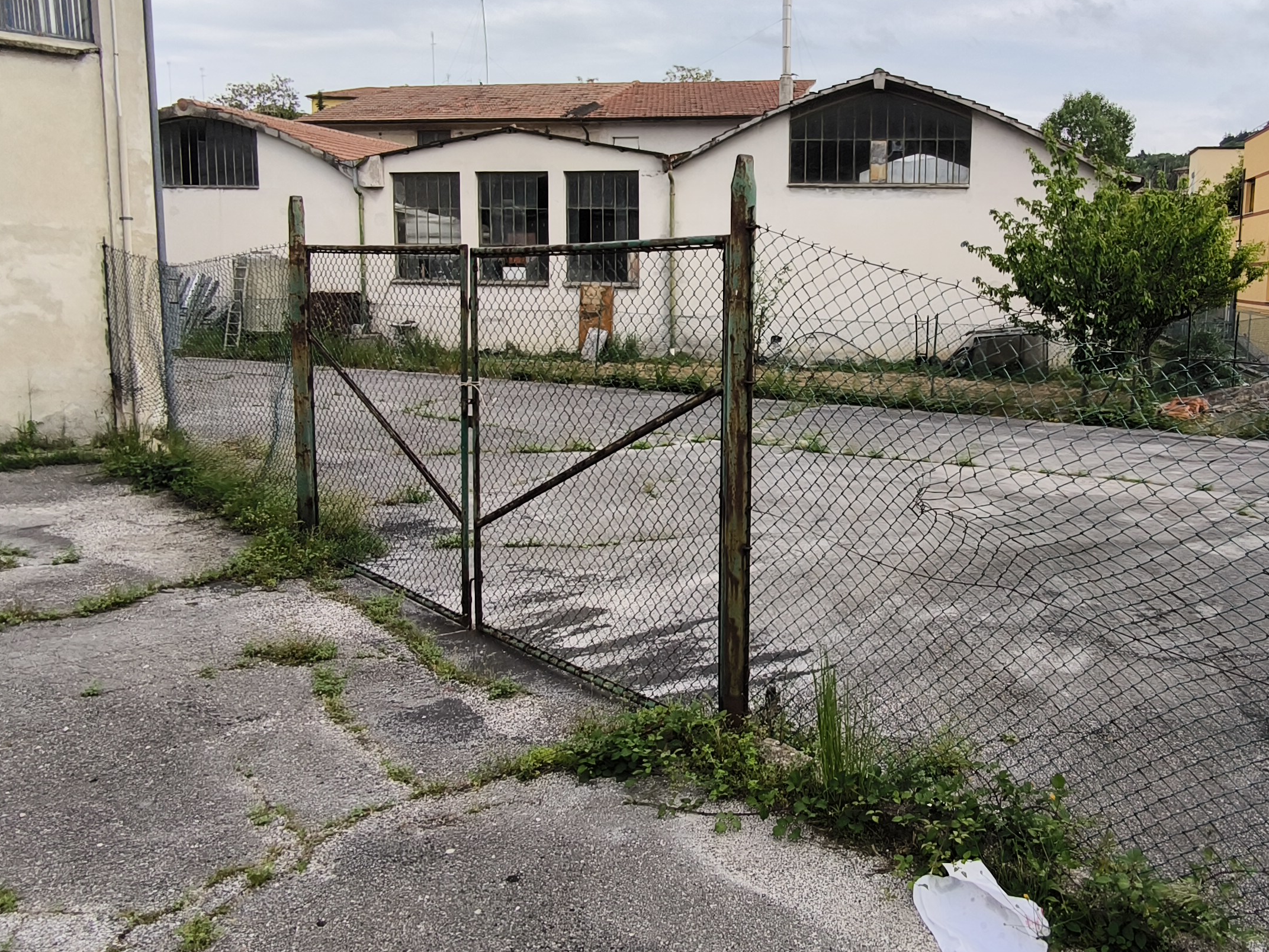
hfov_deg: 62.5
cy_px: 407
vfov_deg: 49.6
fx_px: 1026
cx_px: 799
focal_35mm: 28
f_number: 2.2
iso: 50
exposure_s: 1/909
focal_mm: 1.91
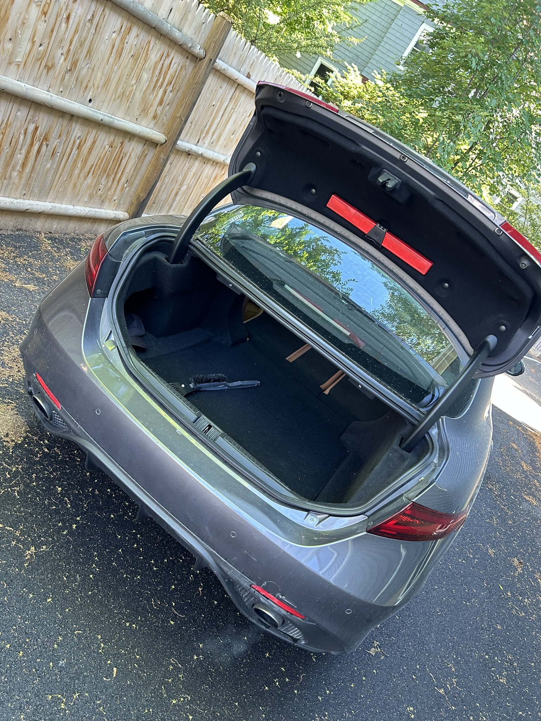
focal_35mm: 26
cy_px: 360
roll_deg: -34.5
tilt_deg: -22.4
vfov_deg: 67.3
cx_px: 270
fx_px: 542
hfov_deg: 53.1
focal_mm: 5.7
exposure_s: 1/102
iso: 125
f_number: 1.5
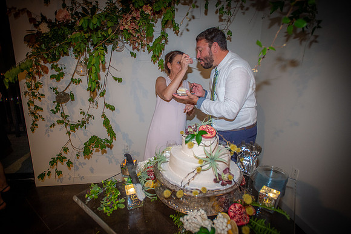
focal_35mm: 17
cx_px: 176
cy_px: 117
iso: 1600
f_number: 2.8
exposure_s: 1/80
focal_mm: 17
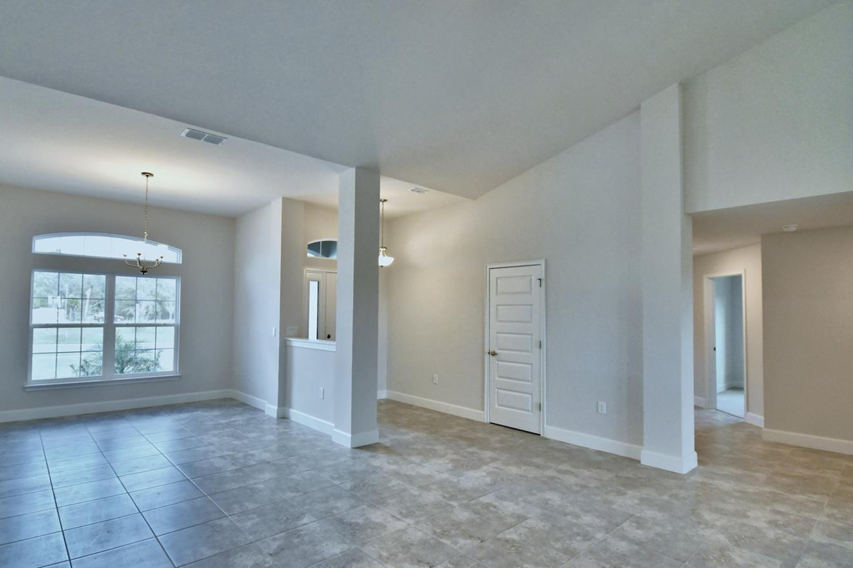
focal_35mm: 18
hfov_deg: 89.9
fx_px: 426
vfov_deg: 67.3
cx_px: 401
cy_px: 297
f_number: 4.5
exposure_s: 1/125
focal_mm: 10
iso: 400
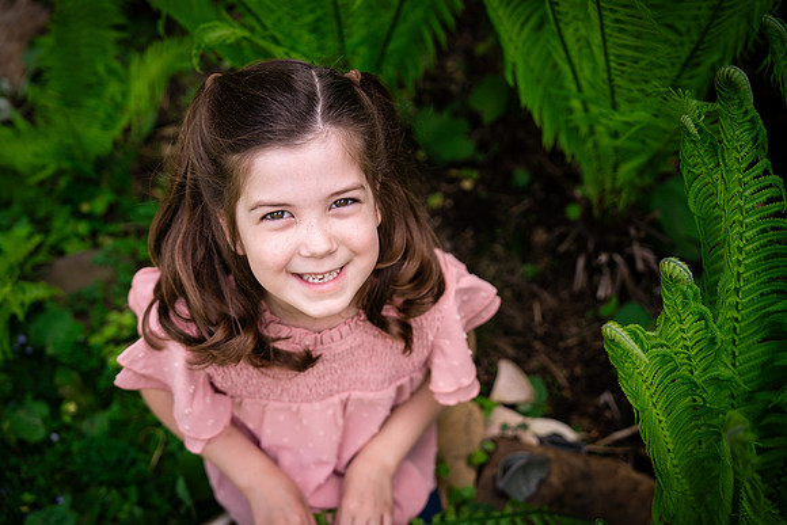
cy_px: 262
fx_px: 984
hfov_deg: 43.6
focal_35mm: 45
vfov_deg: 29.9
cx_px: 394
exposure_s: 1/400
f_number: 2.8
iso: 100
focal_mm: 45
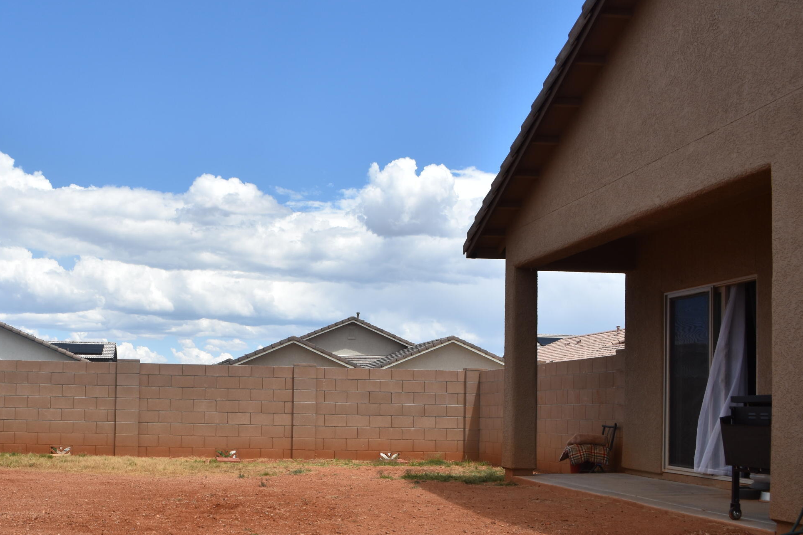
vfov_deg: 31.7
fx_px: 937
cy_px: 351
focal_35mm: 42
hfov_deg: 45.1
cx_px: 220
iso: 140
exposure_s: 1/500
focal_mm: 18
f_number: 8
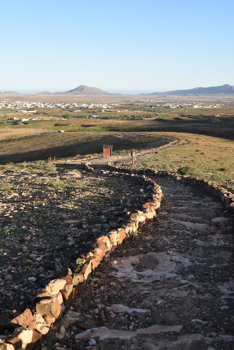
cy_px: 175
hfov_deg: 37.9
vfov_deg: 54.4
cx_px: 117
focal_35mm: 35
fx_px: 341
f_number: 7.1
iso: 160
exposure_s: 1/320
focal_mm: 35
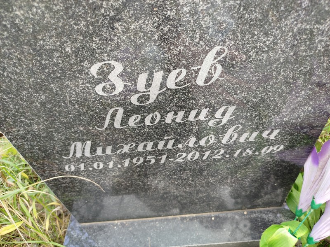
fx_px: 229
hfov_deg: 71.6
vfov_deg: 56.8
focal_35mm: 24
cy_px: 124
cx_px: 165
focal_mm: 5.31
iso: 100
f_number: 1.7
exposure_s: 1/100
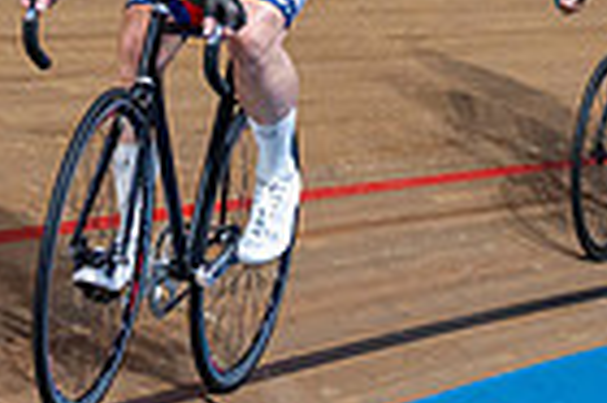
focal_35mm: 203
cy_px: -245
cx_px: 134
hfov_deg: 10.1
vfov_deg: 6.6
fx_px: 3419
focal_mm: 49
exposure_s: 1/1000
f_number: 2.8
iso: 2500
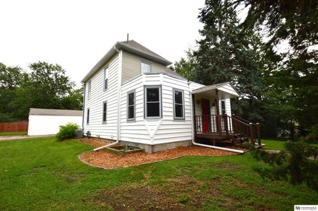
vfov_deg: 77.2
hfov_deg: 100.5
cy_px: 106
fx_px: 132
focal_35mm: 15
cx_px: 159
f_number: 10
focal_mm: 10
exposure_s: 1/320
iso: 400
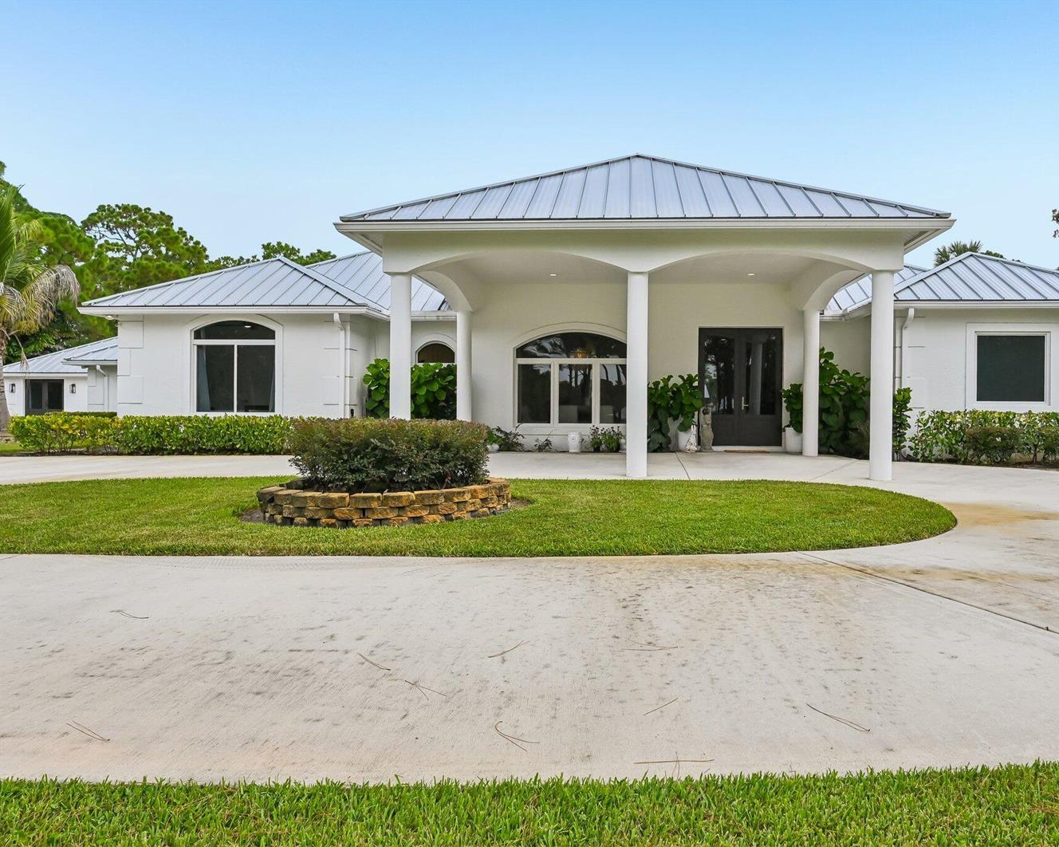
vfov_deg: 53.9
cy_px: 423
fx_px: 832
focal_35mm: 27
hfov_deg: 64.8
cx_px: 581
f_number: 8
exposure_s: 1/2000
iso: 1000
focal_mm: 23.5
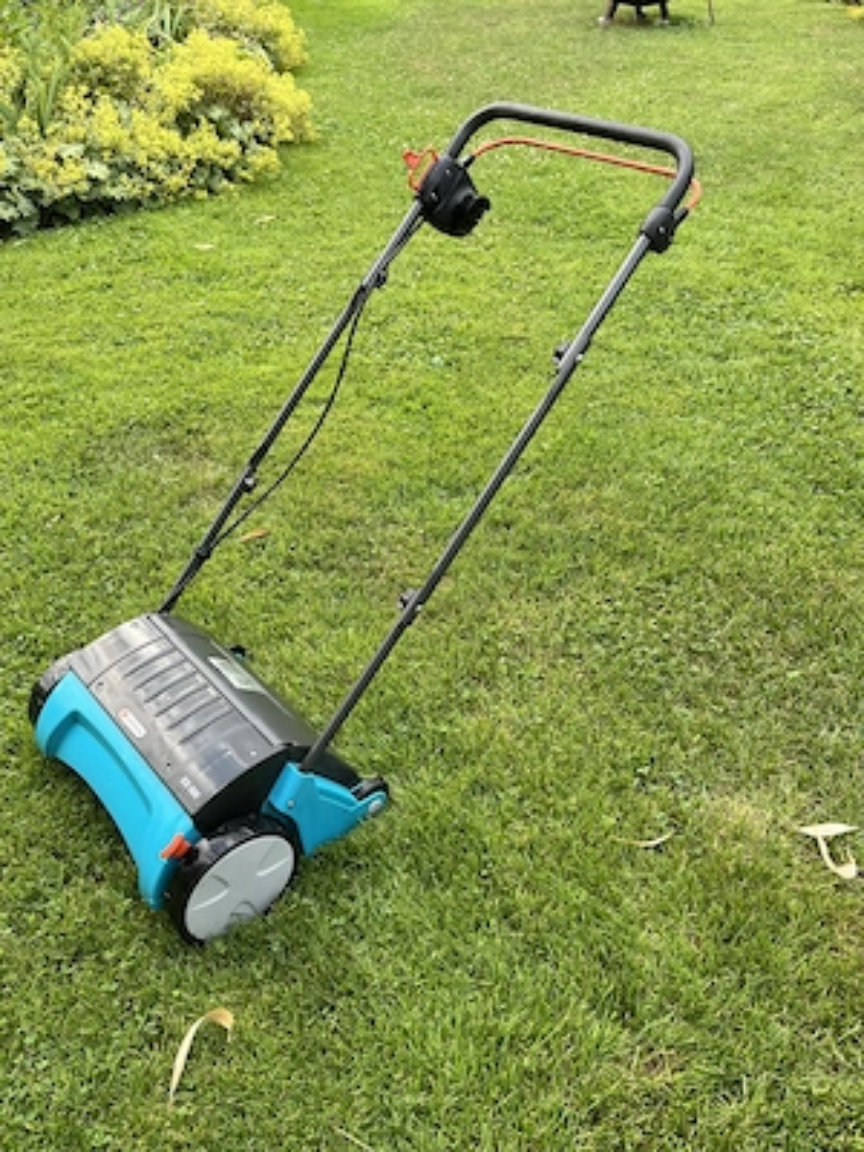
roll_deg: +6.3
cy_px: 576
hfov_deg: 53.1
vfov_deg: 67.3
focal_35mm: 26
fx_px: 865
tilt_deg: -38.3
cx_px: 432
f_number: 1.6
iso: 32
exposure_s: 1/122
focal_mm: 5.1
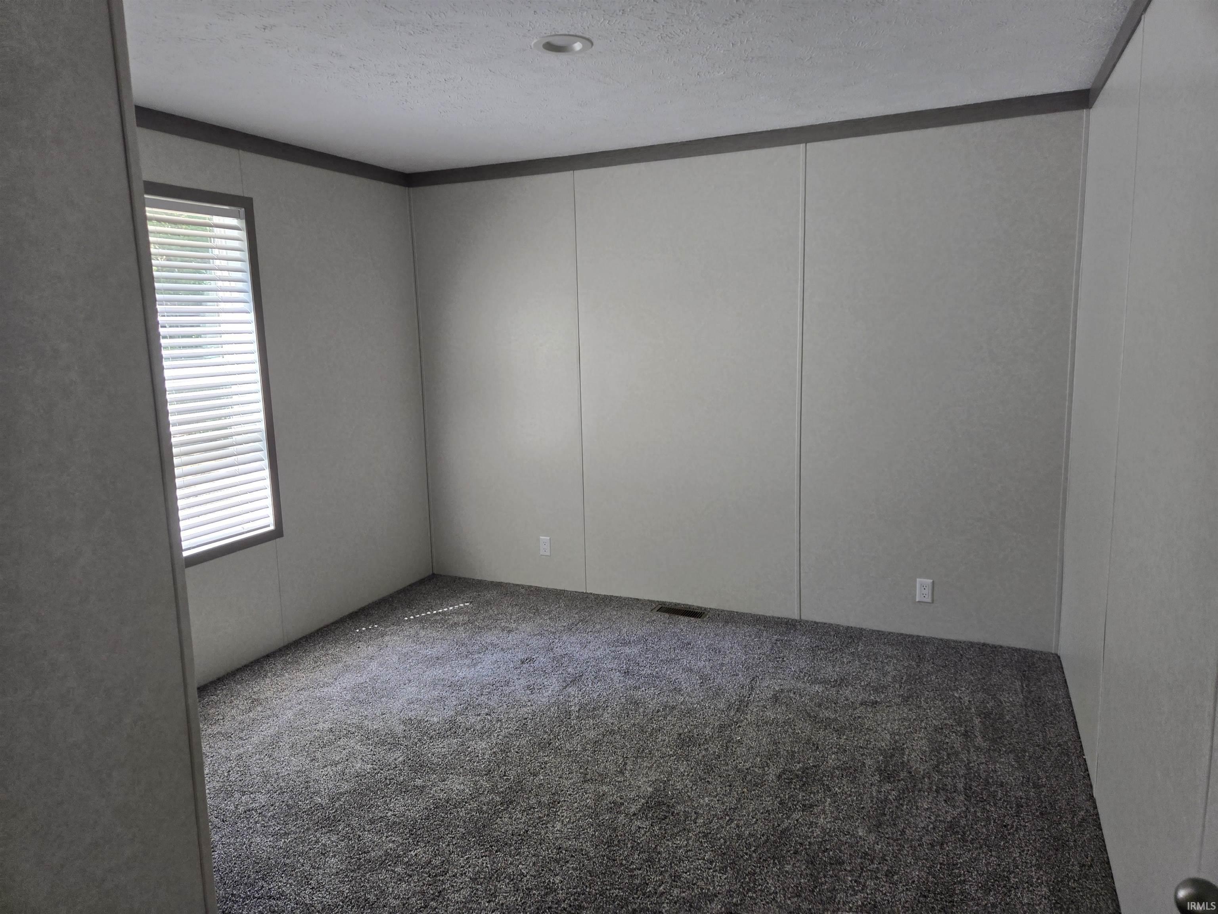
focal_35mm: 23
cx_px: 609
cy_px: 457
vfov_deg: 58.9
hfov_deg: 73.9
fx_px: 809
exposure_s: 1/120
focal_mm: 5.4
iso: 80
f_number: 1.8
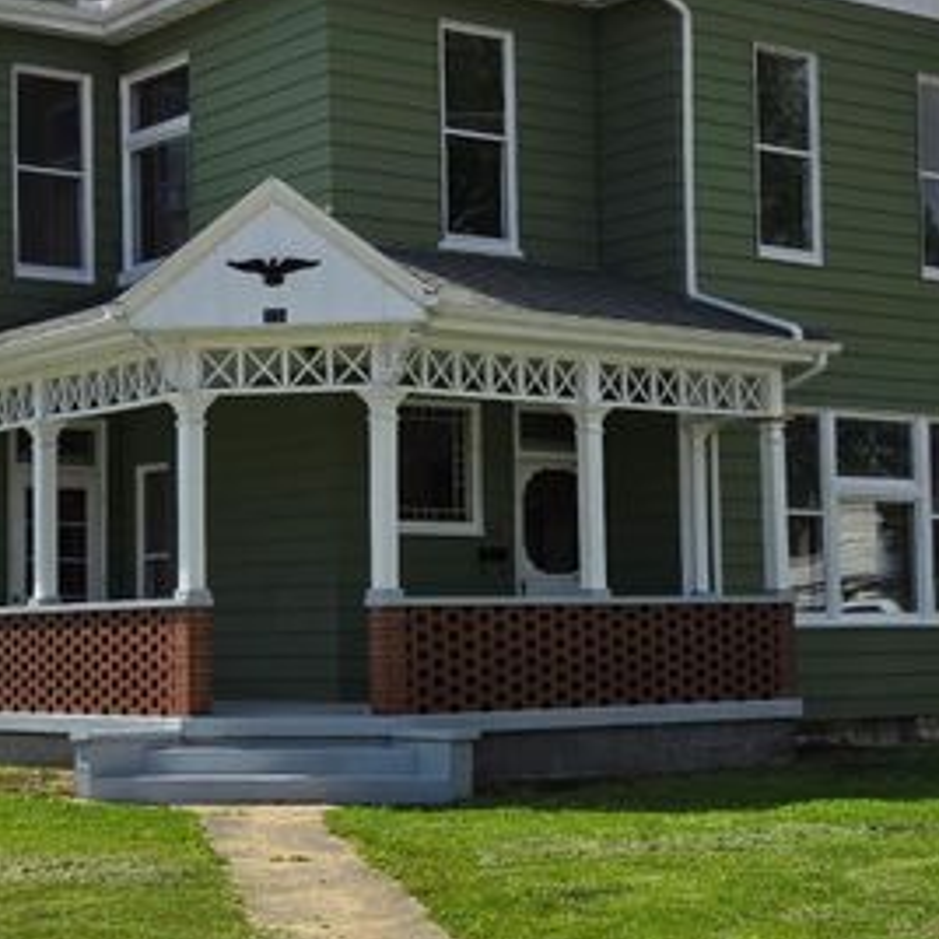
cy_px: 336
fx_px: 1166
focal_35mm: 38
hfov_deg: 43.6
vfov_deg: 43.4
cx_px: 361
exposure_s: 1/3667
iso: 25
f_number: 1.8
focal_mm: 5.4
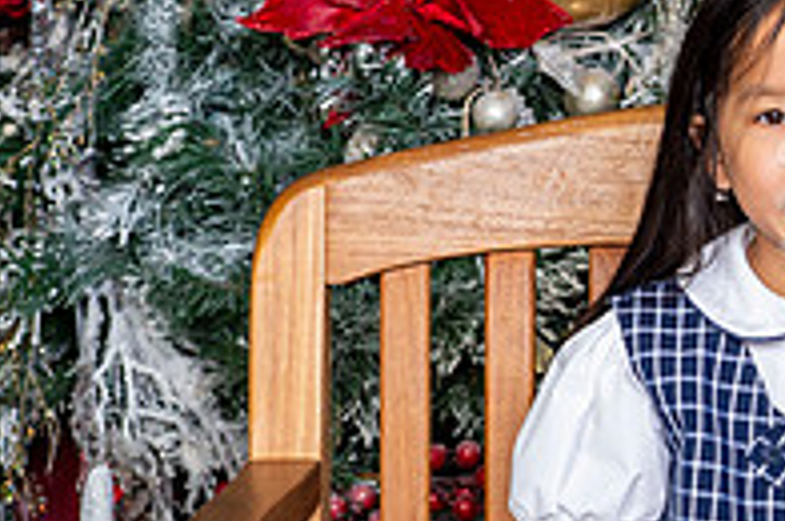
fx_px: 5486
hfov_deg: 8.0
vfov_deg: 5.4
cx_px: 1157
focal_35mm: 252
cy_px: 176
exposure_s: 1/125
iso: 400
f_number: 8
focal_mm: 85
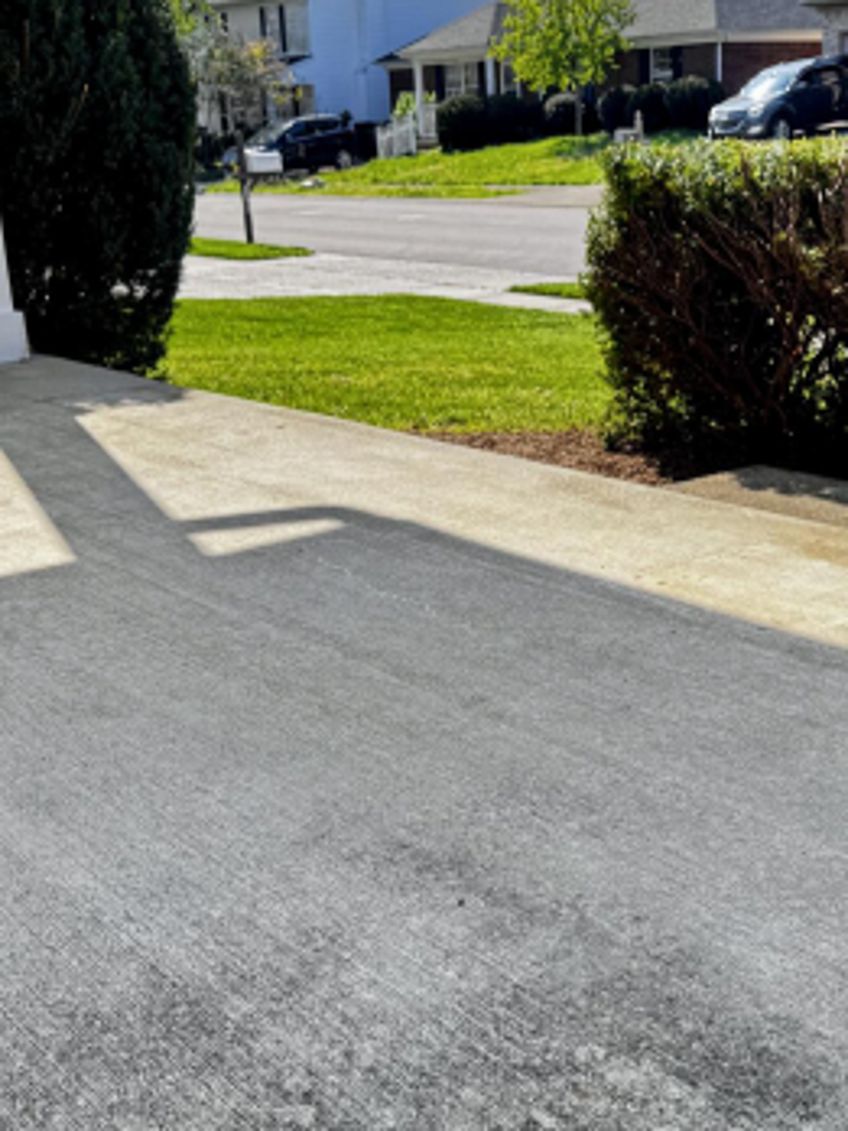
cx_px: 546
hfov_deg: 31.3
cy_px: 574
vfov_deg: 41.2
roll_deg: +2.8
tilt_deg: -16.9
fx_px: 1503
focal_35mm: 46
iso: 80
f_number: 1.78
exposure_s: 1/572
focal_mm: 6.76
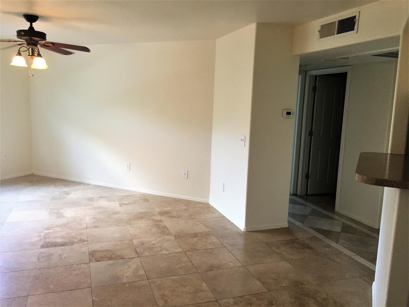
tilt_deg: -8.5
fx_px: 343
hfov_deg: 61.7
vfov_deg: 48.2
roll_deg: -2.6
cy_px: 154
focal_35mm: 29
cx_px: 204
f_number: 2.2
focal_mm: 4.15
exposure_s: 1/30
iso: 50
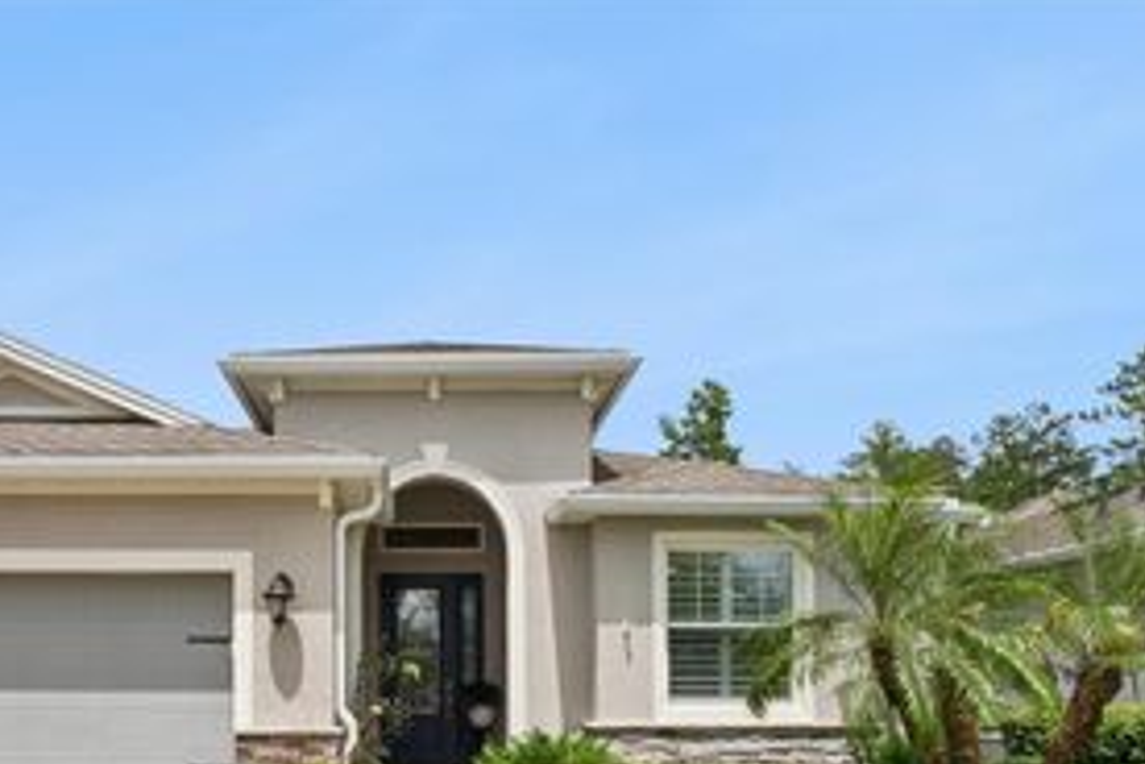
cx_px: 423
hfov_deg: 62.7
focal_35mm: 29
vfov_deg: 41.6
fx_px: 922
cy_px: 681
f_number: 9
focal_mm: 16
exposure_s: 1/125
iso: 64
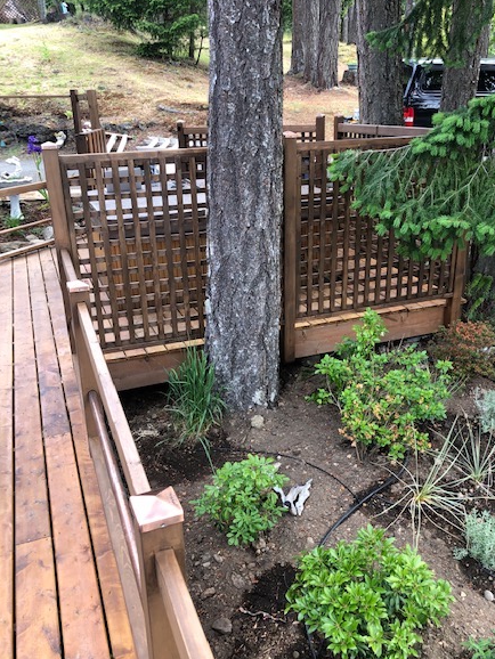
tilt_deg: -20.9
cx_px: 253
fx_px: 591
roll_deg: +1.6
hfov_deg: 45.5
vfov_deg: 58.3
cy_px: 332
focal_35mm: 31
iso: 25
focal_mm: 3.99
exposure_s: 1/120
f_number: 1.8
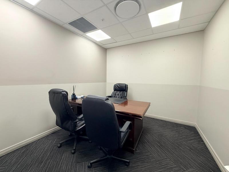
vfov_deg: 85.7
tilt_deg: -4.6
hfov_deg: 102.1
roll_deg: +0.2
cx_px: 114
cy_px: 86
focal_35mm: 14
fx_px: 93
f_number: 2.2
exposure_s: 1/100
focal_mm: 2.22
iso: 250
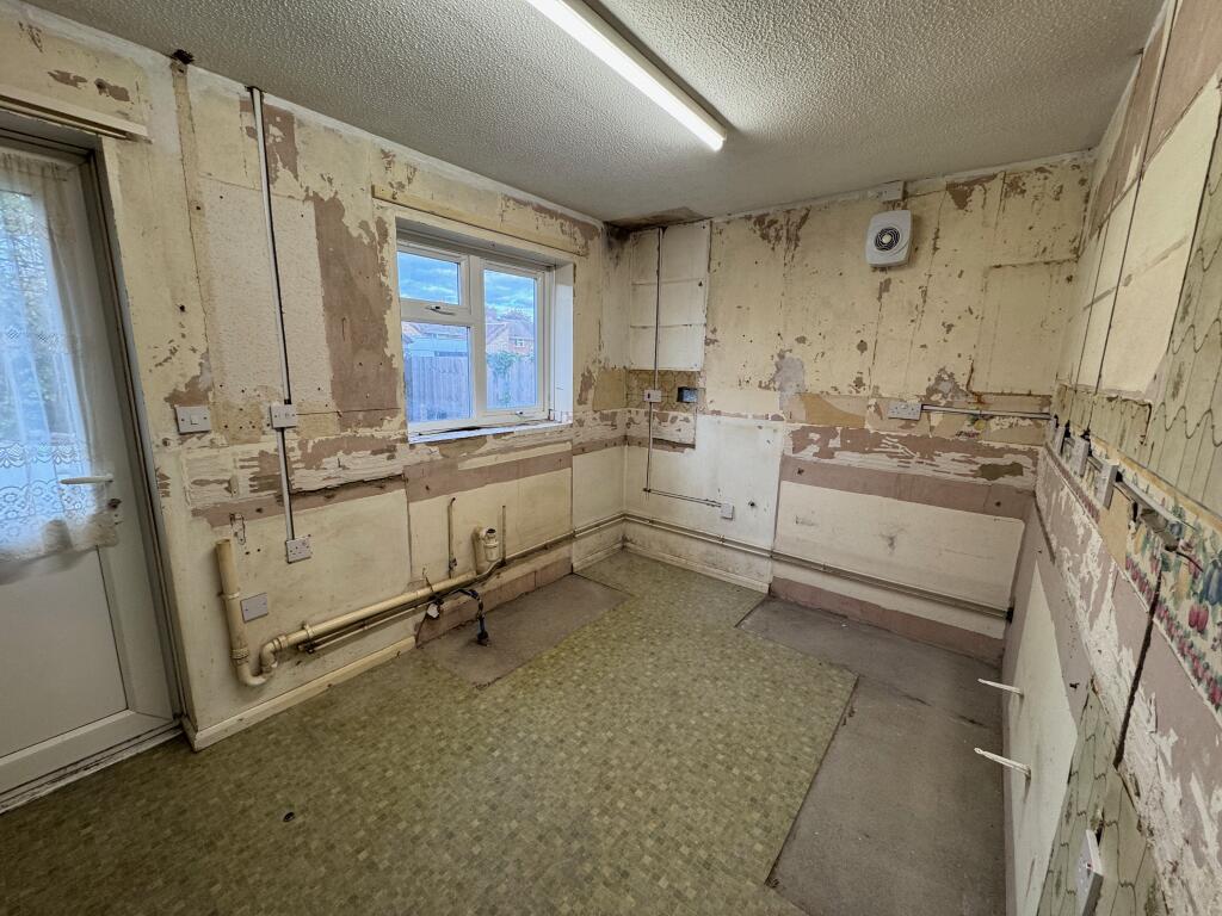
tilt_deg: -10.4
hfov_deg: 102.1
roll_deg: -2.0
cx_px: 611
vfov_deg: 85.7
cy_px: 458
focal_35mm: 14
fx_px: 494
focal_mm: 2.22
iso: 125
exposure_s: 1/100
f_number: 2.2
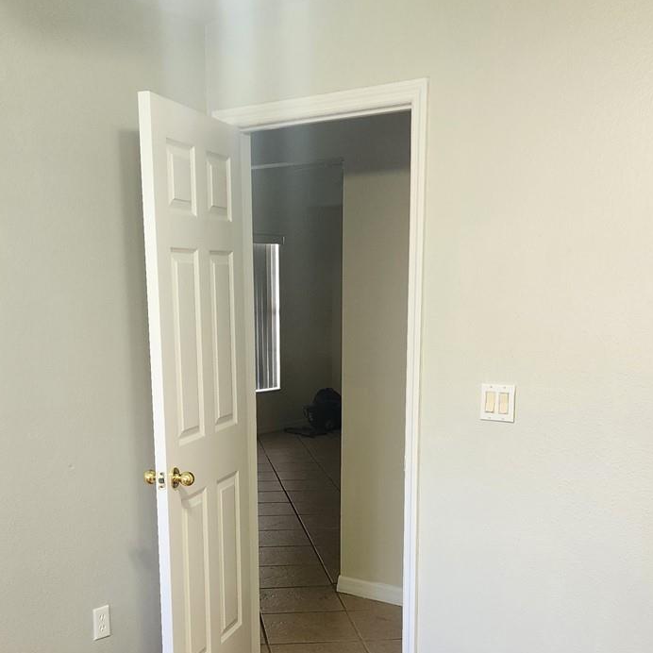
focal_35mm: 47
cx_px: 294
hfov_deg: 36.0
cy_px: 516
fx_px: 1003
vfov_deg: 35.0
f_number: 1.8
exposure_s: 1/120
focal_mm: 6.4
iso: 200
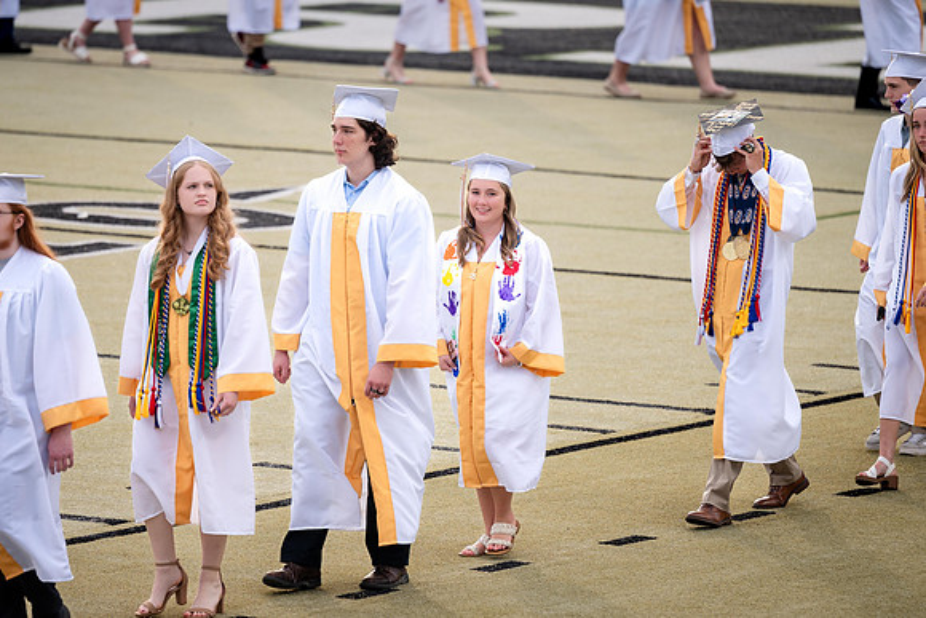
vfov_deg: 4.5
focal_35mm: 304
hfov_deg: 6.8
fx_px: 7832
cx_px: 414
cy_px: 243
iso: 125
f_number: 2.8
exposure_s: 1/500
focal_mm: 200
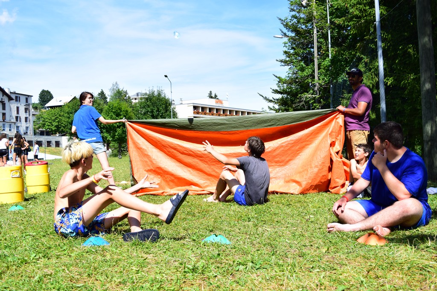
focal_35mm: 38
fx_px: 455
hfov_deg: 51.3
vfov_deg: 35.5
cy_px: 146
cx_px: 218
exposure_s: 1/1250
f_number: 6.3
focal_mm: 25
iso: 400
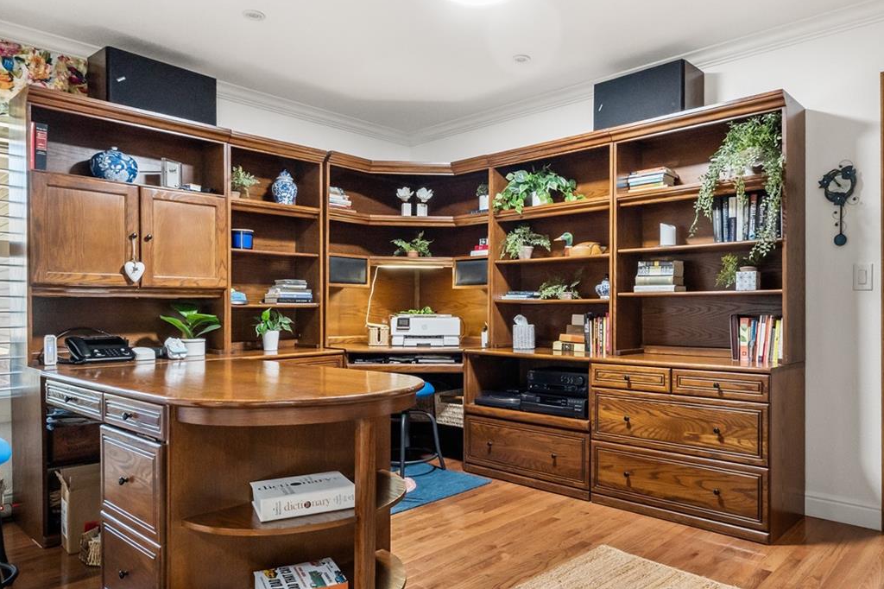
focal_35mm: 25
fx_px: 614
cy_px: 318
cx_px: 506
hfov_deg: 71.1
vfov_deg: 51.2
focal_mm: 16
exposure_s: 1/15
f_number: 8
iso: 1600
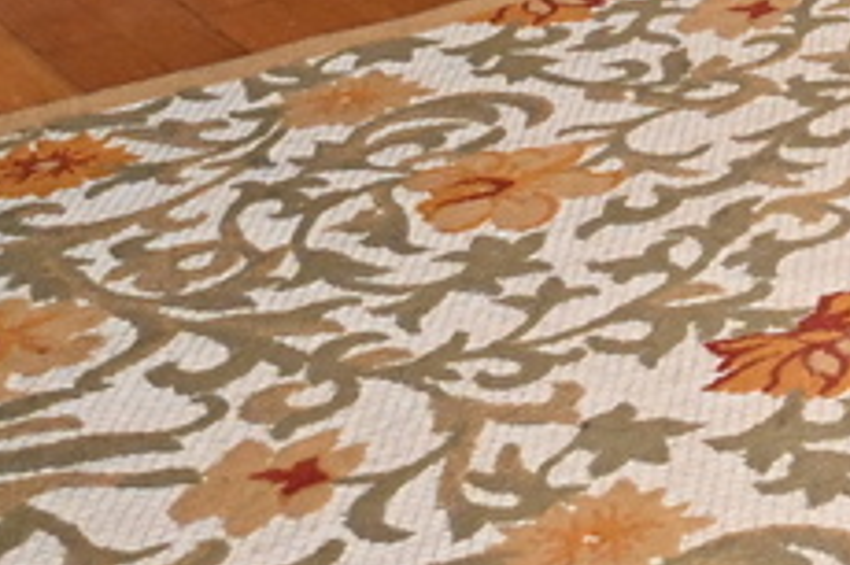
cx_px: 1840
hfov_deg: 13.3
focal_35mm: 127
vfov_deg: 9.2
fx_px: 2996
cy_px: -986
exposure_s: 1/60
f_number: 4
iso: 1000
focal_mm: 12
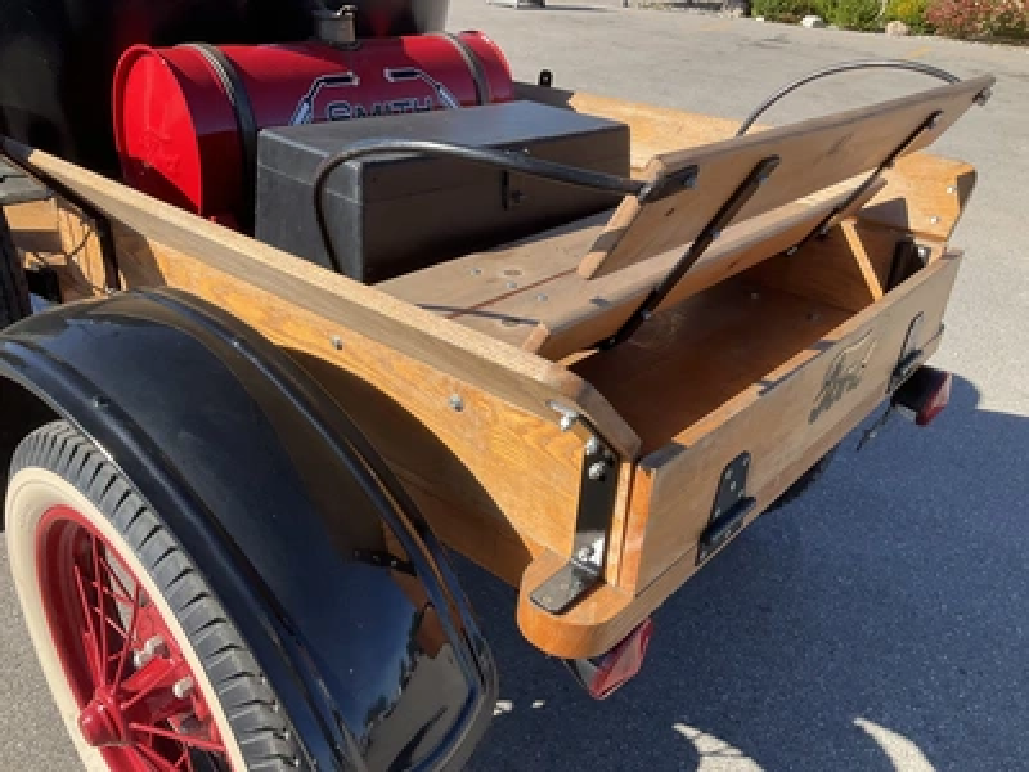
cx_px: 514
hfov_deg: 61.7
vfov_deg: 48.2
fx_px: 862
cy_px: 386
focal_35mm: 29
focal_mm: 3
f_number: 1.8
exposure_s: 1/1098
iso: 25
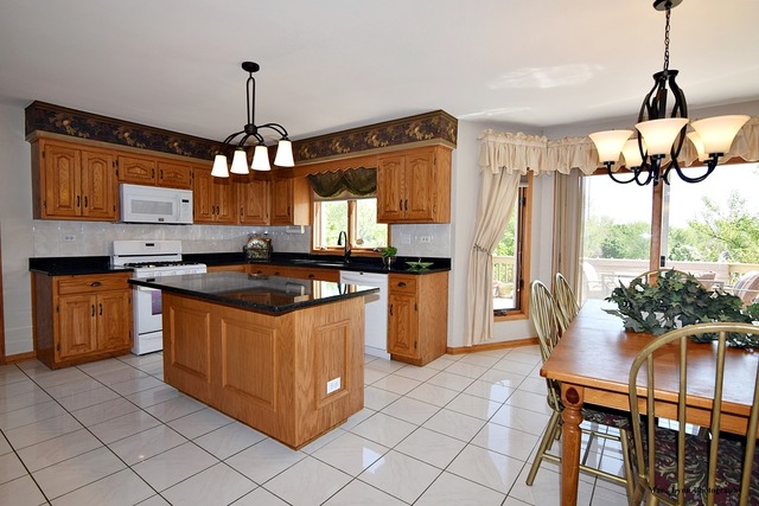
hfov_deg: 95.0
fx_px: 348
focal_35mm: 16
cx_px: 380
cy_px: 253
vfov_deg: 72.1
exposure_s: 1/125
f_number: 5.6
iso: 160
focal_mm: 11
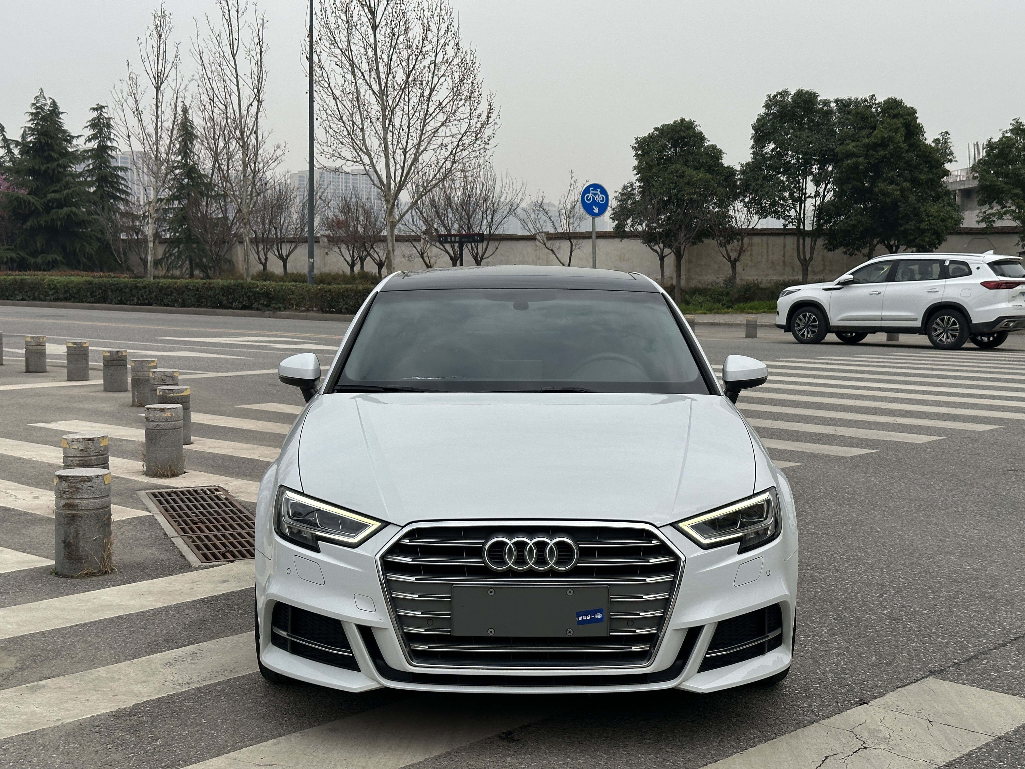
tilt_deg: -4.4
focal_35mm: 48
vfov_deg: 30.3
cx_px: 512
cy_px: 384
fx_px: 1421
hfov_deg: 39.7
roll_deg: -0.5
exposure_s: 1/5556
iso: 64
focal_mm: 6.86
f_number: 1.78
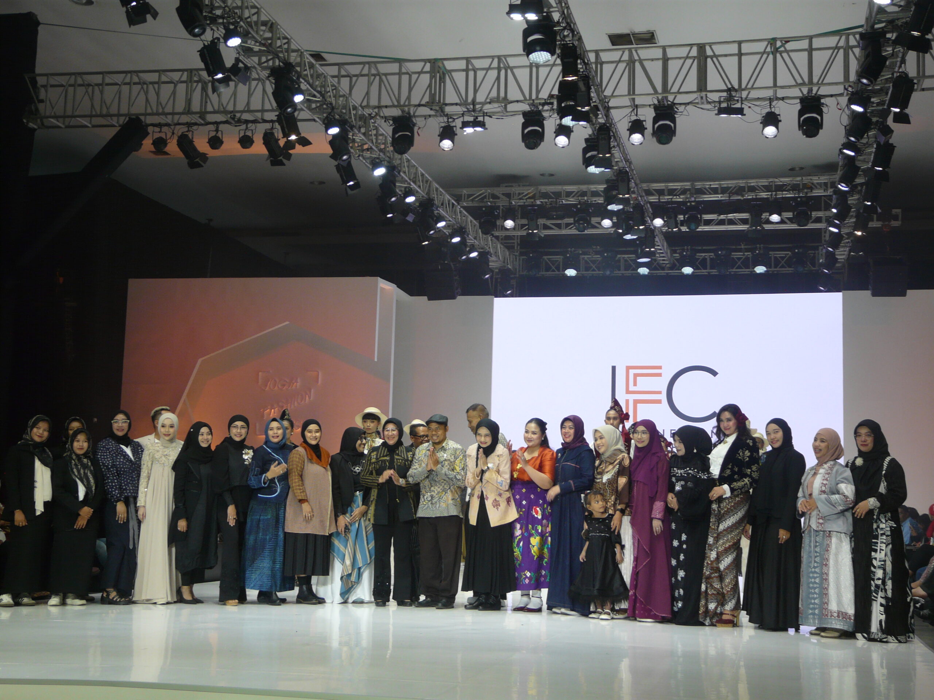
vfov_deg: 30.3
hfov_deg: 39.7
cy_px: 350
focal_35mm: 48
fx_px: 1295
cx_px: 467
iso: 100
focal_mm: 7.9
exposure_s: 1/60
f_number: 3.2
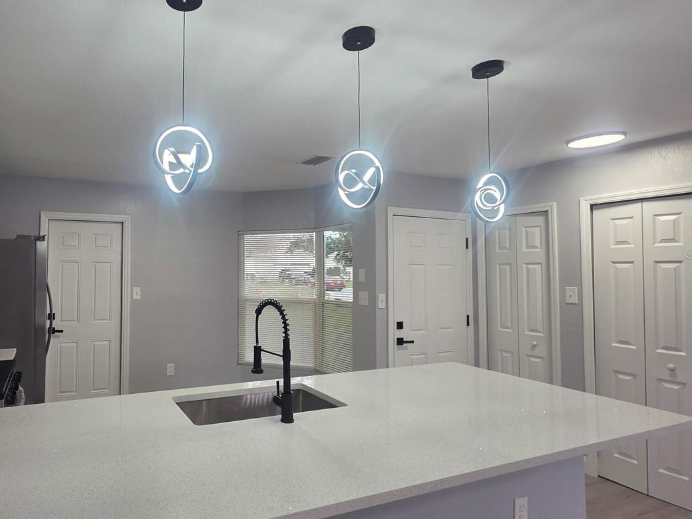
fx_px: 400
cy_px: 257
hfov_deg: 78.3
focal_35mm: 20
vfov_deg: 66.0
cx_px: 215
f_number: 1.9
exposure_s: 1/120
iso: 160
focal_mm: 2.2
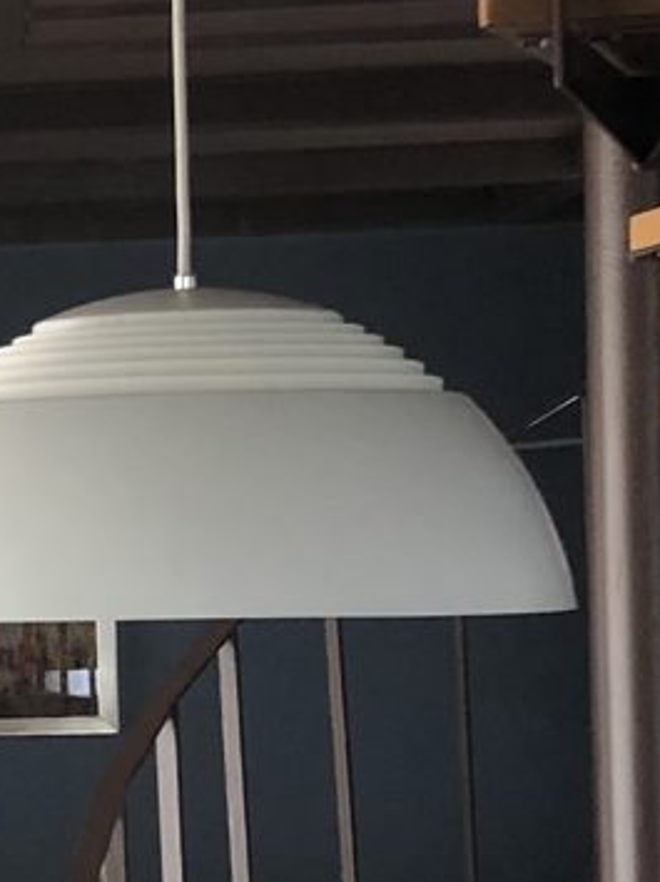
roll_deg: +1.3
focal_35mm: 152
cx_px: -274
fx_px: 3869
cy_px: 675
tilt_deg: -0.8
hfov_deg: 9.5
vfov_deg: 13.0
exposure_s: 1/30
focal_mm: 3.99
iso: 25
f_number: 1.8
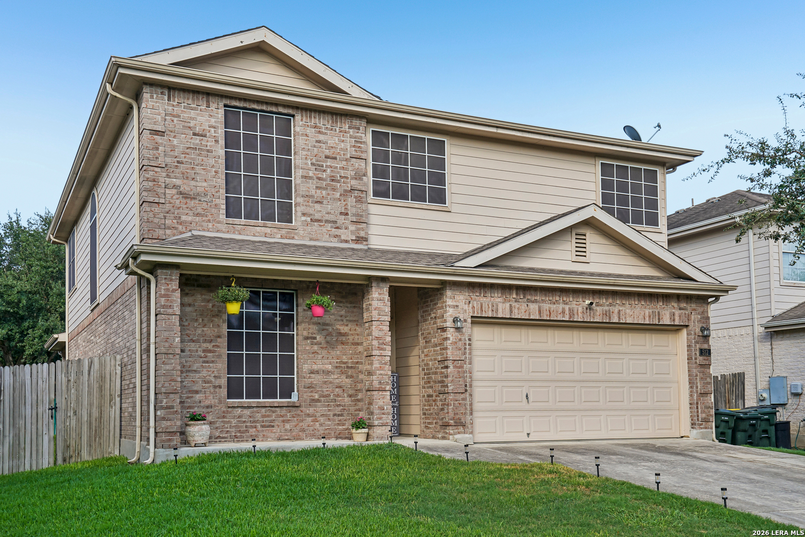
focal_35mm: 35
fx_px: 783
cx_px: 402
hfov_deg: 54.4
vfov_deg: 37.9
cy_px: 268
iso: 200
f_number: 9
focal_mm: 35
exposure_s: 1/160
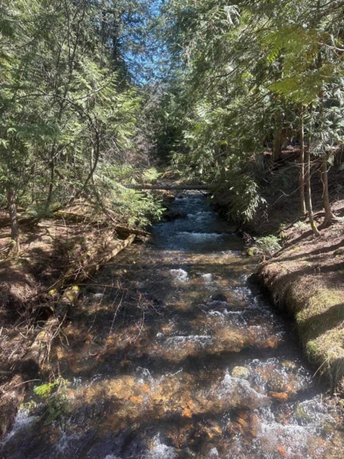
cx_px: 172
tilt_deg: -12.6
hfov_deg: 56.8
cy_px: 230
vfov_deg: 71.6
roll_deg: -0.5
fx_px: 318
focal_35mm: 24
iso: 80
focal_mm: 6.86
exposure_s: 1/355
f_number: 1.78
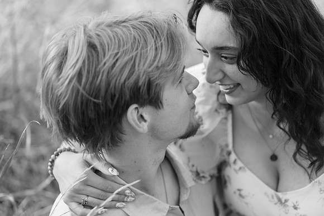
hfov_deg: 23.9
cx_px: 162
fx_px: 765
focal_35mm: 85
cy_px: 108
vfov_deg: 16.1
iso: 800
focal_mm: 85
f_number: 2.5
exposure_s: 1/160
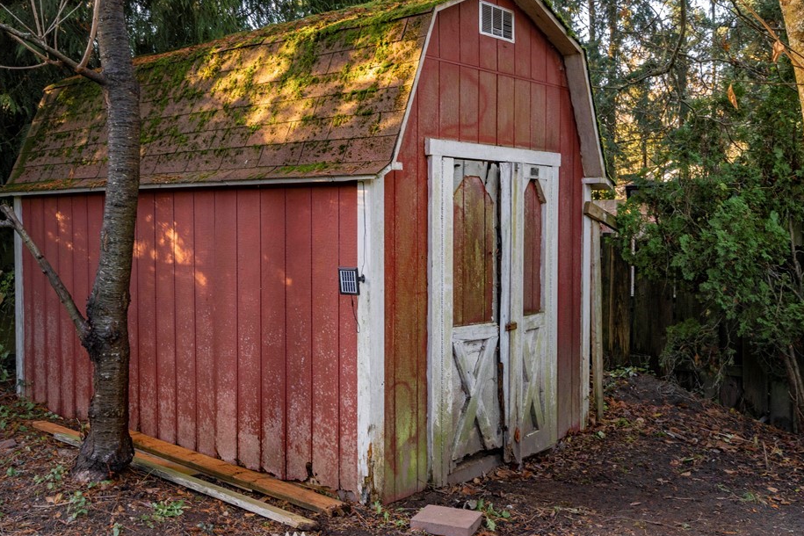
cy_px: 257
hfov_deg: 50.4
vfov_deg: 35.0
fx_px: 849
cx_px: 329
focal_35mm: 38
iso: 1000
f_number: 8
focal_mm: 32
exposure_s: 1/30
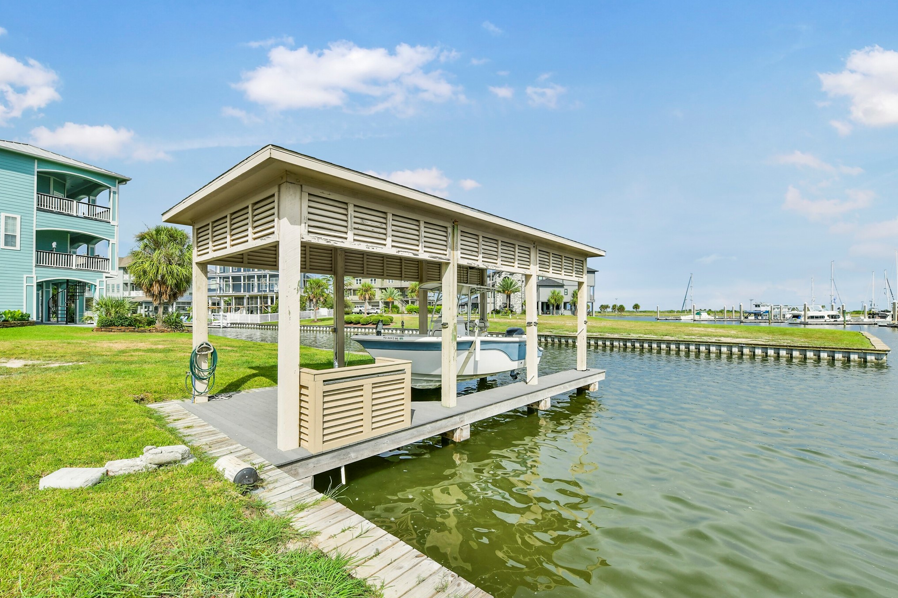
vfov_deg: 77.3
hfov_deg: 100.3
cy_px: 297
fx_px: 374
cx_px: 424
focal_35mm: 15
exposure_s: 1/1600
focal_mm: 14
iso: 200
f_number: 10
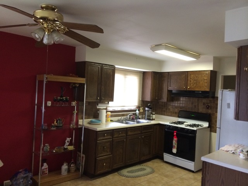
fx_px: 215
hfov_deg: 60.0
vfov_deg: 46.8
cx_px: 124
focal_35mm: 30
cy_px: 93
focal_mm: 4.12
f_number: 2.2
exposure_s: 1/24
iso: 320
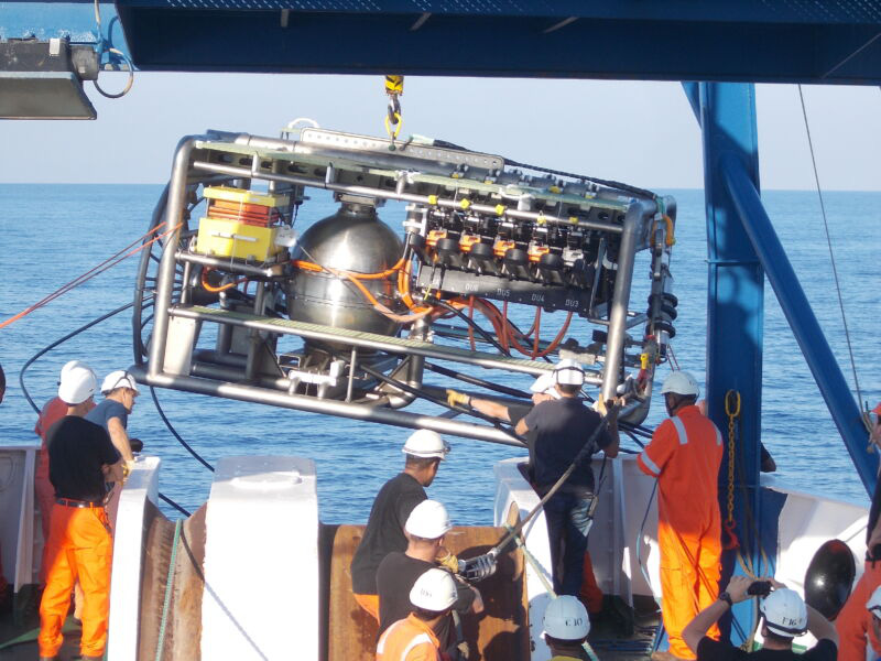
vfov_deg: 11.4
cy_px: 330
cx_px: 440
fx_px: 3309
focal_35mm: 130
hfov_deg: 15.2
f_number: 6.5
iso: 80
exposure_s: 1/125
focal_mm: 23
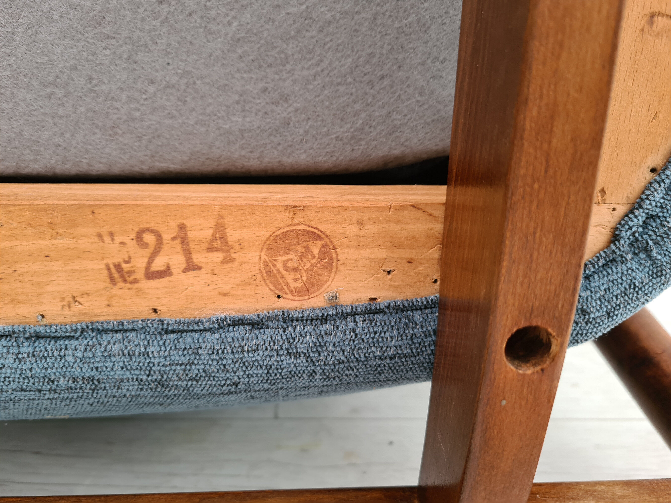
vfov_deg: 53.1
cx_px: 336
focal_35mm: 26
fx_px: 504
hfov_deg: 67.3
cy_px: 252
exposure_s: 1/40
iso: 160
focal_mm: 5.4
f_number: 1.8
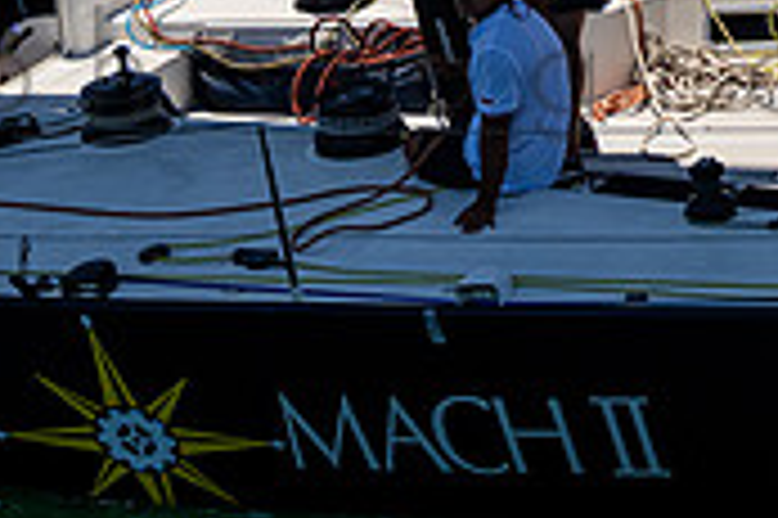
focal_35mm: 195
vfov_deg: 6.9
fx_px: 4210
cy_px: -264
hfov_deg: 10.4
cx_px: 967
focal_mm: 58
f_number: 8
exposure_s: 1/2500
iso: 500
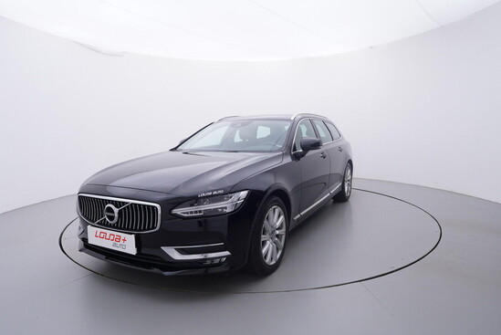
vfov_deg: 56.2
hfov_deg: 77.3
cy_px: 168
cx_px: 250
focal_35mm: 22
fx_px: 313
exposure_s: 1/80
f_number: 5
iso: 200
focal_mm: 15
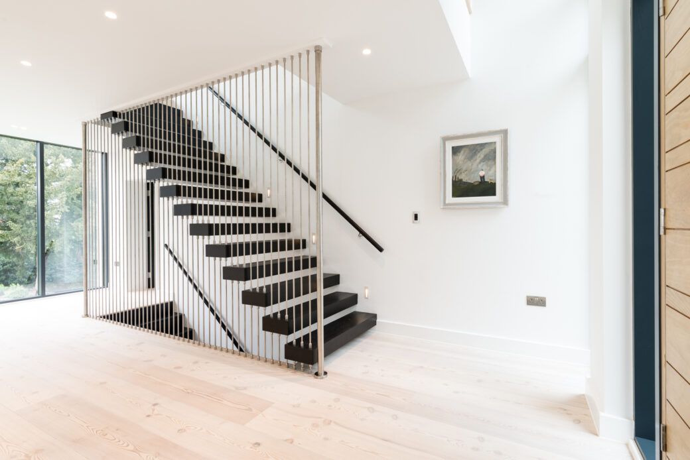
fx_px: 326
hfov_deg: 93.3
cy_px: 230
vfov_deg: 70.5
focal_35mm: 17
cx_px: 345
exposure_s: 1/2.5
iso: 100
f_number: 11
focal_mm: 17
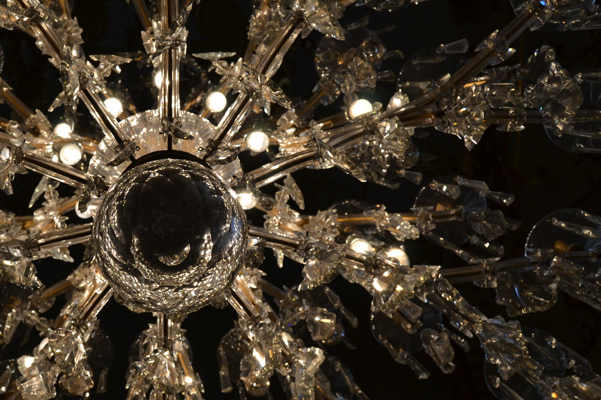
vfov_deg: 28.0
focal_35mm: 48
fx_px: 801
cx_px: 183
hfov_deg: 40.4
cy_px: 255
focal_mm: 18
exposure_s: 1/100
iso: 400
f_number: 5
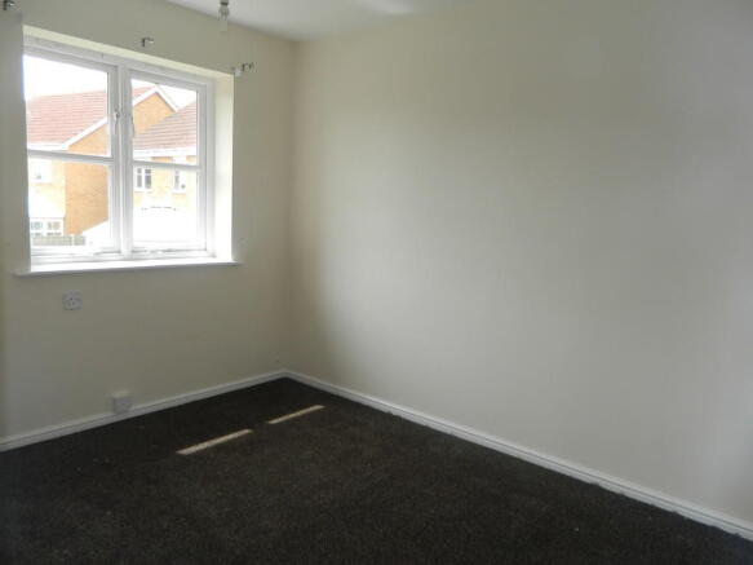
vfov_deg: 54.9
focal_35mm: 25
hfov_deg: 69.4
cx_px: 376
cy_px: 282
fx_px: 544
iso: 80
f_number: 3.1
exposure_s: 1/100
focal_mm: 4.5
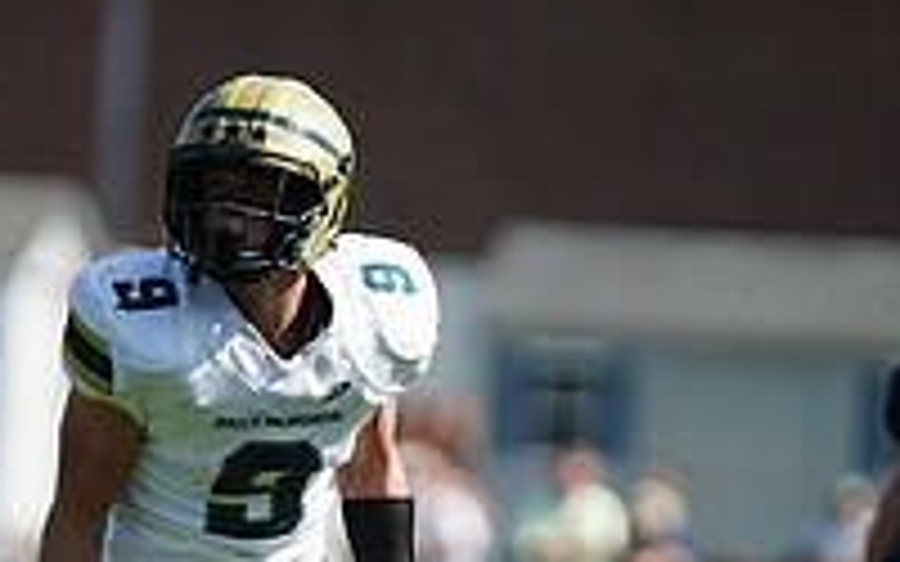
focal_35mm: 885
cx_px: 198
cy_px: 618
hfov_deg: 2.4
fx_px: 21707
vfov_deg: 1.5
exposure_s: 1/4000
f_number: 2.8
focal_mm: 300
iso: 400
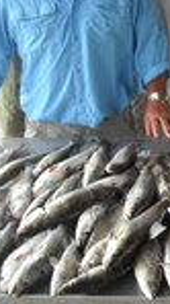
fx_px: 827
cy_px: 41
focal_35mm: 103
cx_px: 248
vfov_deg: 20.4
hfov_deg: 11.3
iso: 64
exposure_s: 1/161
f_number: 2.8
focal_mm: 5.7
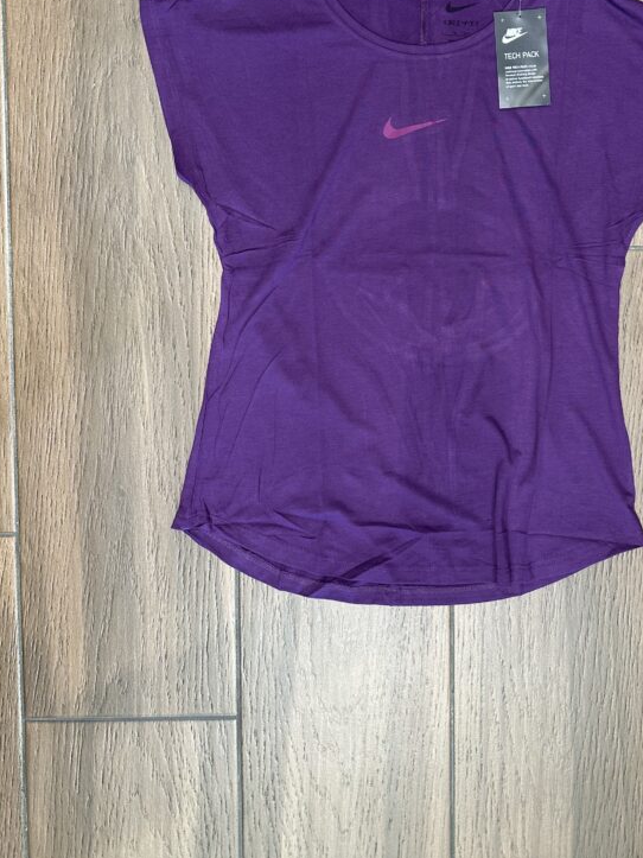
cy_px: 305
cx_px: 435
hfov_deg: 41.2
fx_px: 842
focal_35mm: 34
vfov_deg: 53.2
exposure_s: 1/50
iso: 160
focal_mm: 6.86
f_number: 1.78
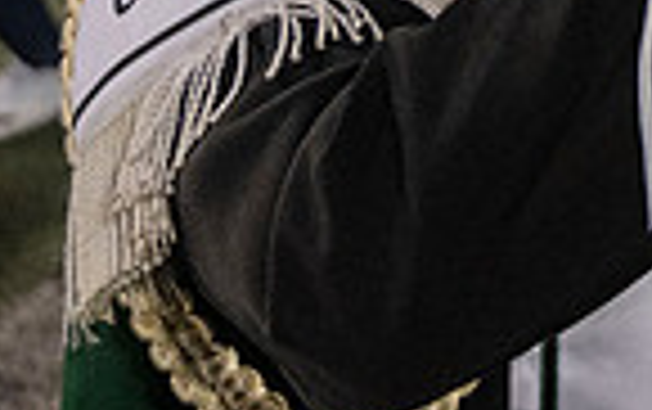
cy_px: -421
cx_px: 1115
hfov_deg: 17.7
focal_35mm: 98
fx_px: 1743
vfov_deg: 11.9
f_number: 4
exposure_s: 1/500
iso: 2500
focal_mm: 24
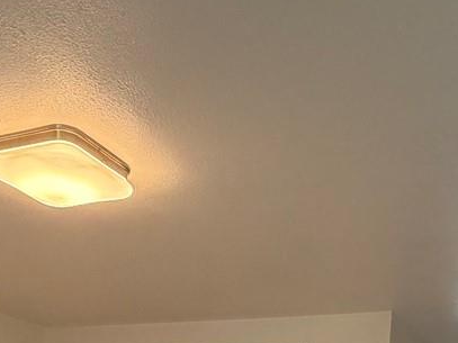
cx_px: 226
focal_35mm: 55
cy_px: 521
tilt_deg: -3.7
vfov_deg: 21.9
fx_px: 727
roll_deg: -3.6
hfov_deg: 34.9
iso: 200
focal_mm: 2.22
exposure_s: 1/60
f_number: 2.2
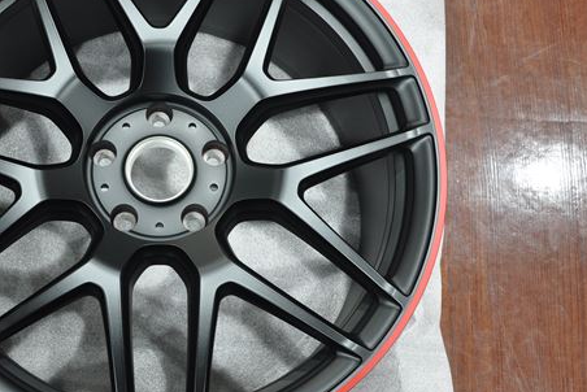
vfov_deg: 26.5
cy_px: 181
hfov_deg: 38.1
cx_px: 162
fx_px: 832
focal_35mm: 51
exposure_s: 1/20
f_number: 6.3
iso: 400
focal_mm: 22
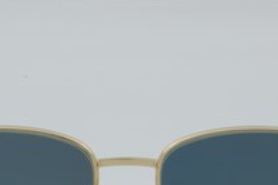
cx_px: 127
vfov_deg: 8.3
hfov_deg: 12.5
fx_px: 1266
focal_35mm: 164
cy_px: 179
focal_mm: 55
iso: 100
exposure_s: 1/4
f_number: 32
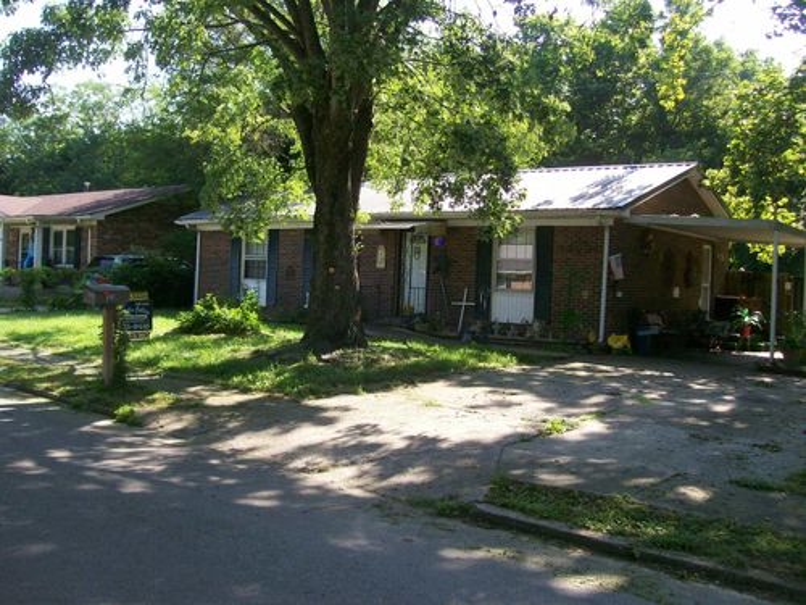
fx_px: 838
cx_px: 403
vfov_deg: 39.7
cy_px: 302
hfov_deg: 51.4
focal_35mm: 36
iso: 80
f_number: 2.7
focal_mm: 6
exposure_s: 1/313
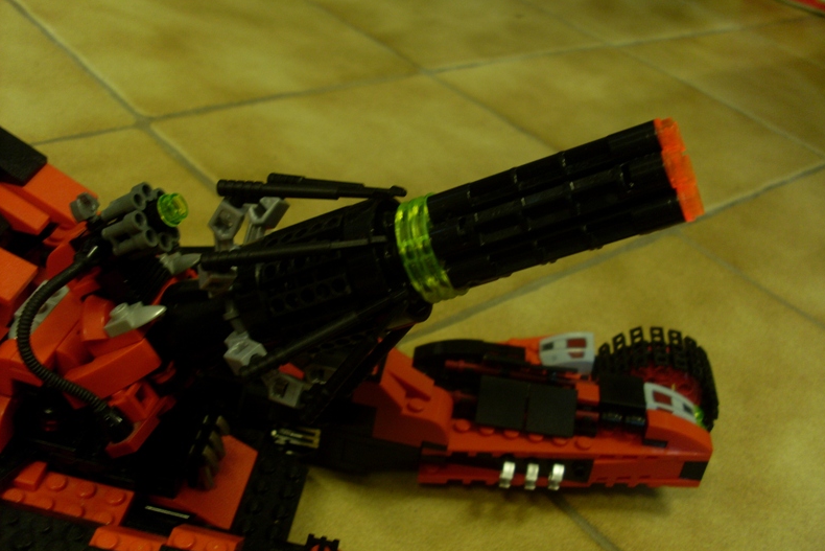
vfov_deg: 33.4
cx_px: 414
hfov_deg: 48.5
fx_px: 917
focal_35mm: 40
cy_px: 270
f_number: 3
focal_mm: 6.3
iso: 80
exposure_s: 1/8
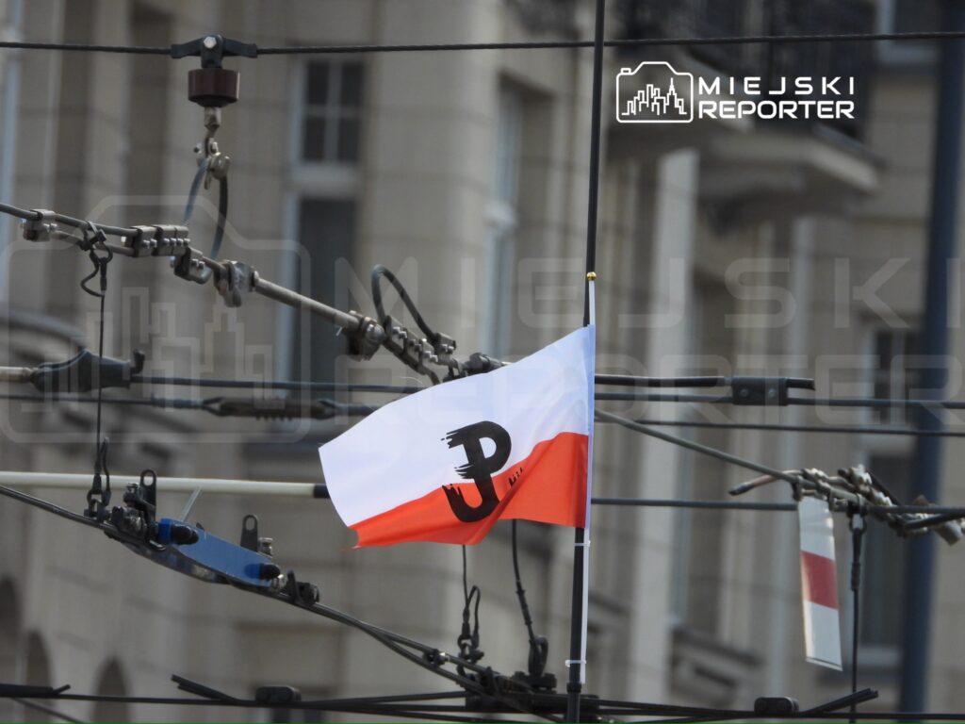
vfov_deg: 1.6
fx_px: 25926
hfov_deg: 2.1
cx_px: 482
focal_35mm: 930
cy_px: 362
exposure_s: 1/500
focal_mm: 167
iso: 250
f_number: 5.6
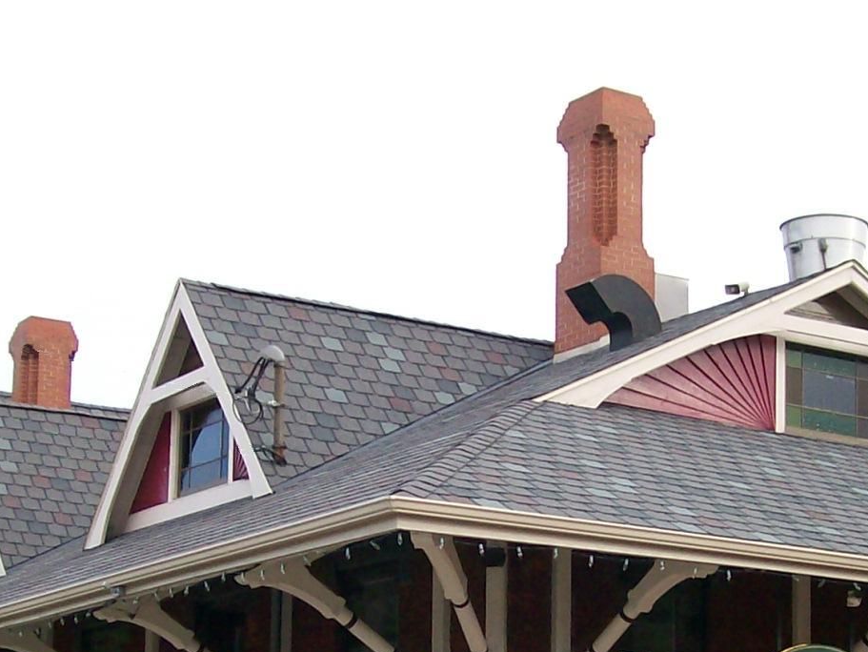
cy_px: 635
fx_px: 2283
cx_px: 486
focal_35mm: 91
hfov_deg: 21.5
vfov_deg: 16.0
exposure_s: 1/359
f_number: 2.7
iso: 80
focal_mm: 6
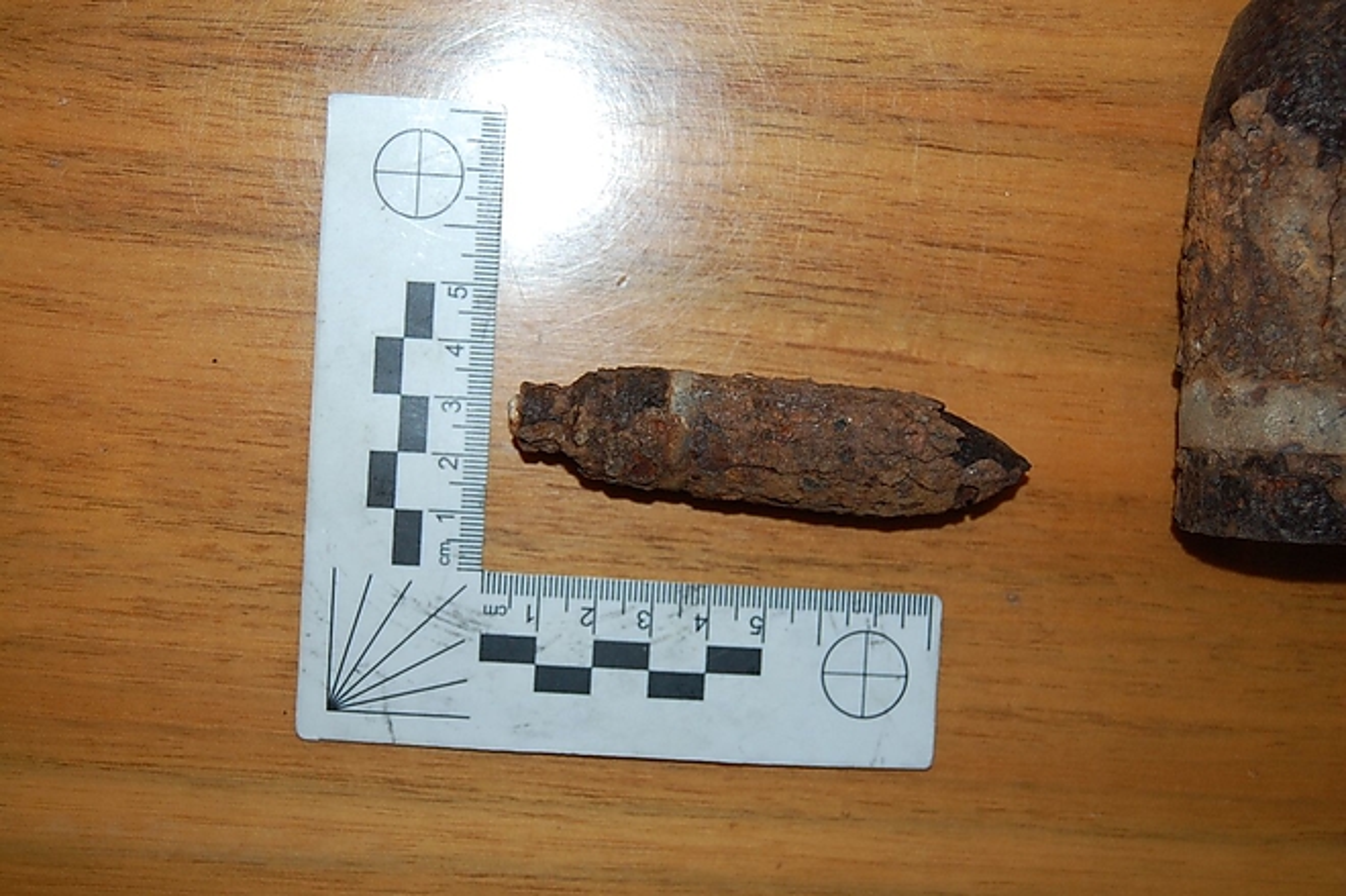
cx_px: 673
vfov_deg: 23.7
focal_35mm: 57
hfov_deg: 35.1
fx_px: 2130
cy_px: 448
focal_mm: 38
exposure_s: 1/60
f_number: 5
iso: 400
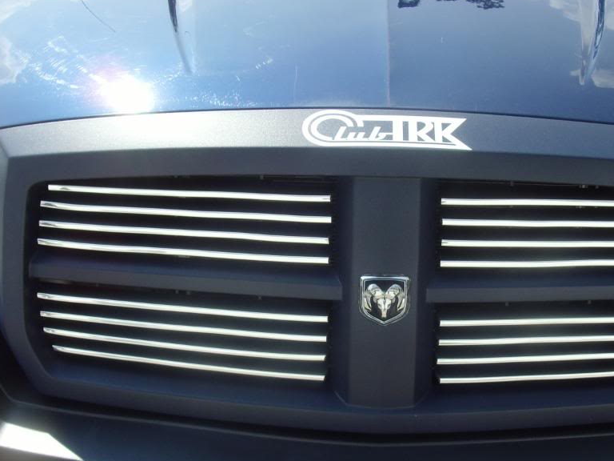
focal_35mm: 52
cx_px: 352
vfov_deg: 27.9
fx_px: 922
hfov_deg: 36.7
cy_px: 287
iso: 80
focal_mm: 6.6
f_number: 6.3
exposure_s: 1/250
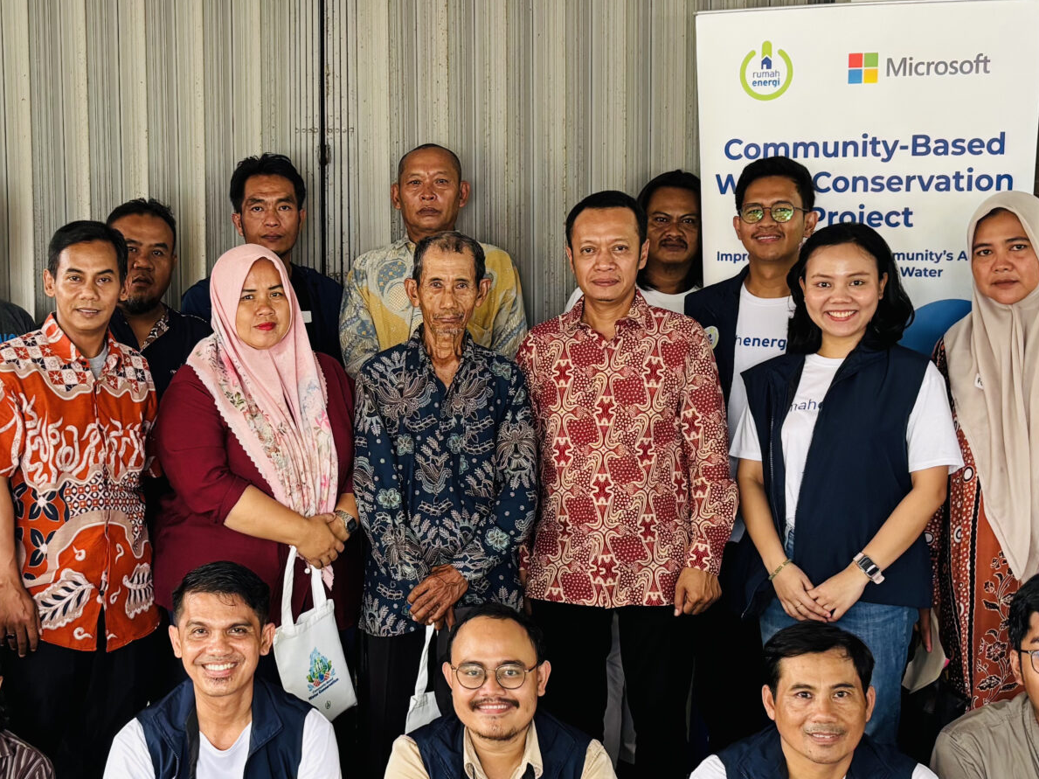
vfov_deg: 26.1
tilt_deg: -5.4
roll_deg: +0.2
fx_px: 1680
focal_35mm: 56
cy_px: 422
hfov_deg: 33.9
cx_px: 300
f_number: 1.6
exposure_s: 1/97
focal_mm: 5.96
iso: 125
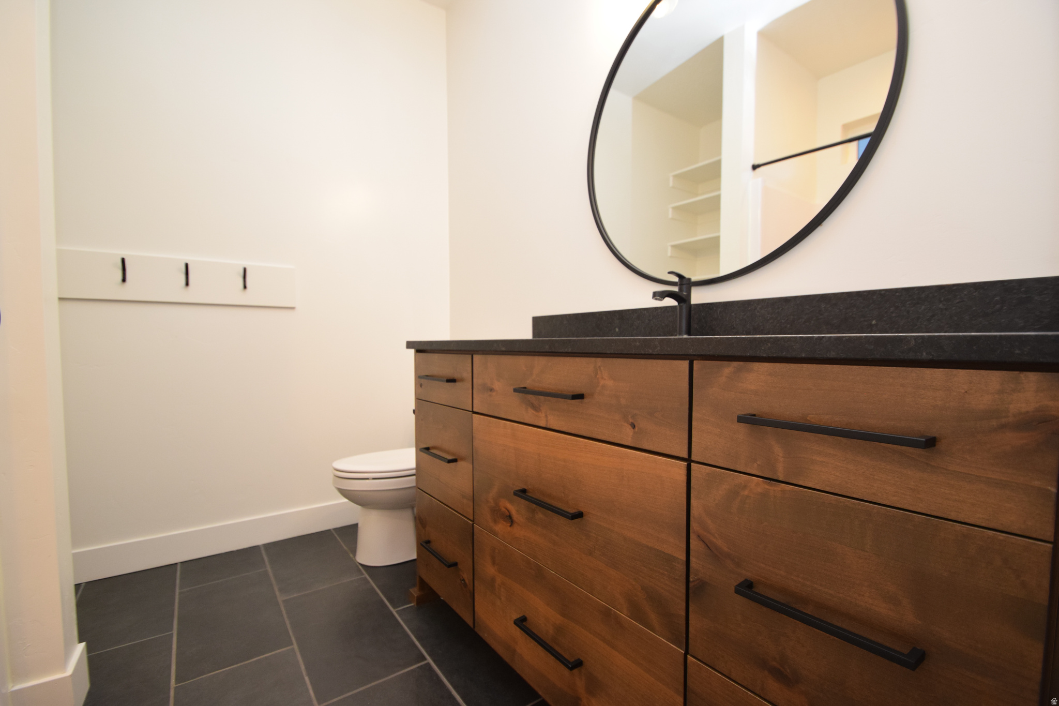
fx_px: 441
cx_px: 530
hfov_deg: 100.4
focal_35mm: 15
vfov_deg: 77.3
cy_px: 353
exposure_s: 1/100
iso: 800
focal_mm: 10
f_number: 5
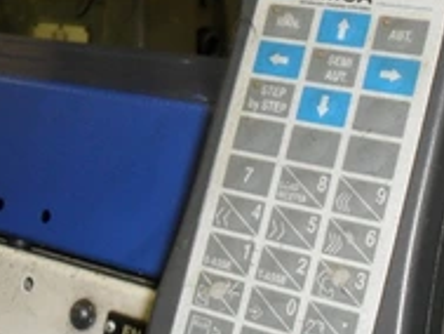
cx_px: 226
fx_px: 950
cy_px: 132
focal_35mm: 74
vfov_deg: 19.9
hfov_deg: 26.3
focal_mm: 6.3
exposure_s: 1/45
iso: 200
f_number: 3.2
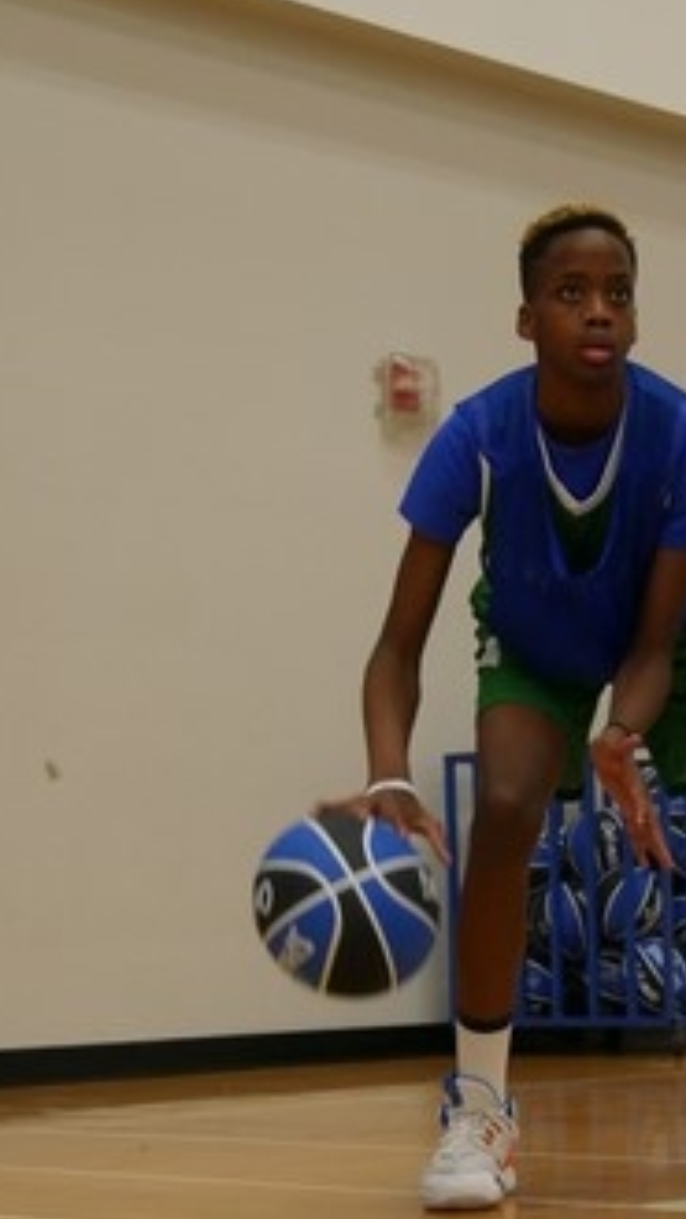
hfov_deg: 13.5
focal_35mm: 89
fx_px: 2879
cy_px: 748
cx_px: 612
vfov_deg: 23.9
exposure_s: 1/250
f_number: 4.3
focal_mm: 28
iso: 2500
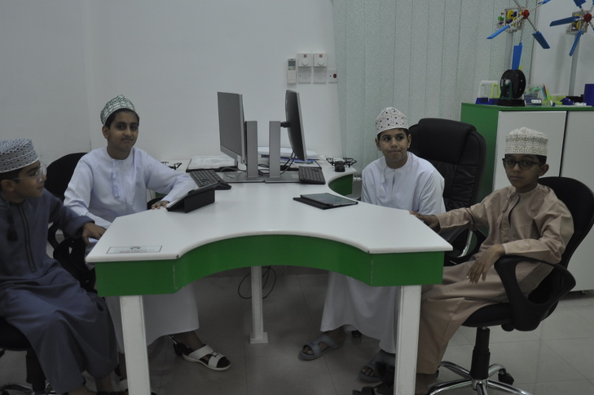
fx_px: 569
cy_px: 200
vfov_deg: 38.2
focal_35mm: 35
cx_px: 284
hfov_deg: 55.1
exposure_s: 1/60
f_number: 4
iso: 400
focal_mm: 21
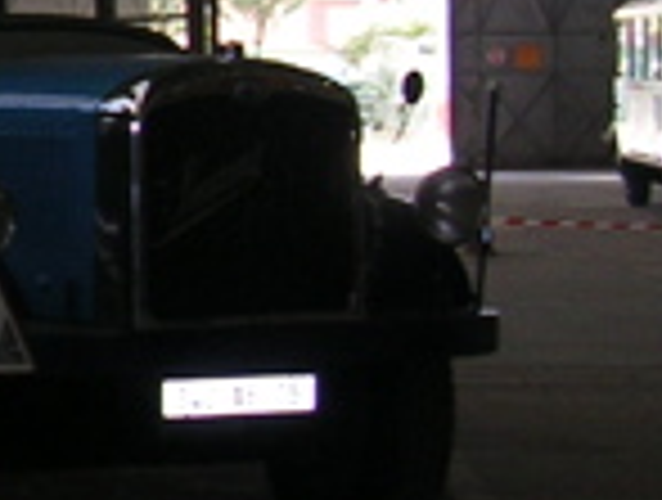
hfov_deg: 11.0
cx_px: -626
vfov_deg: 9.0
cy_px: 135
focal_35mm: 165
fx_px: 3163
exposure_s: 1/60.1
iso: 58
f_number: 2.8
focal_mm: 5.8
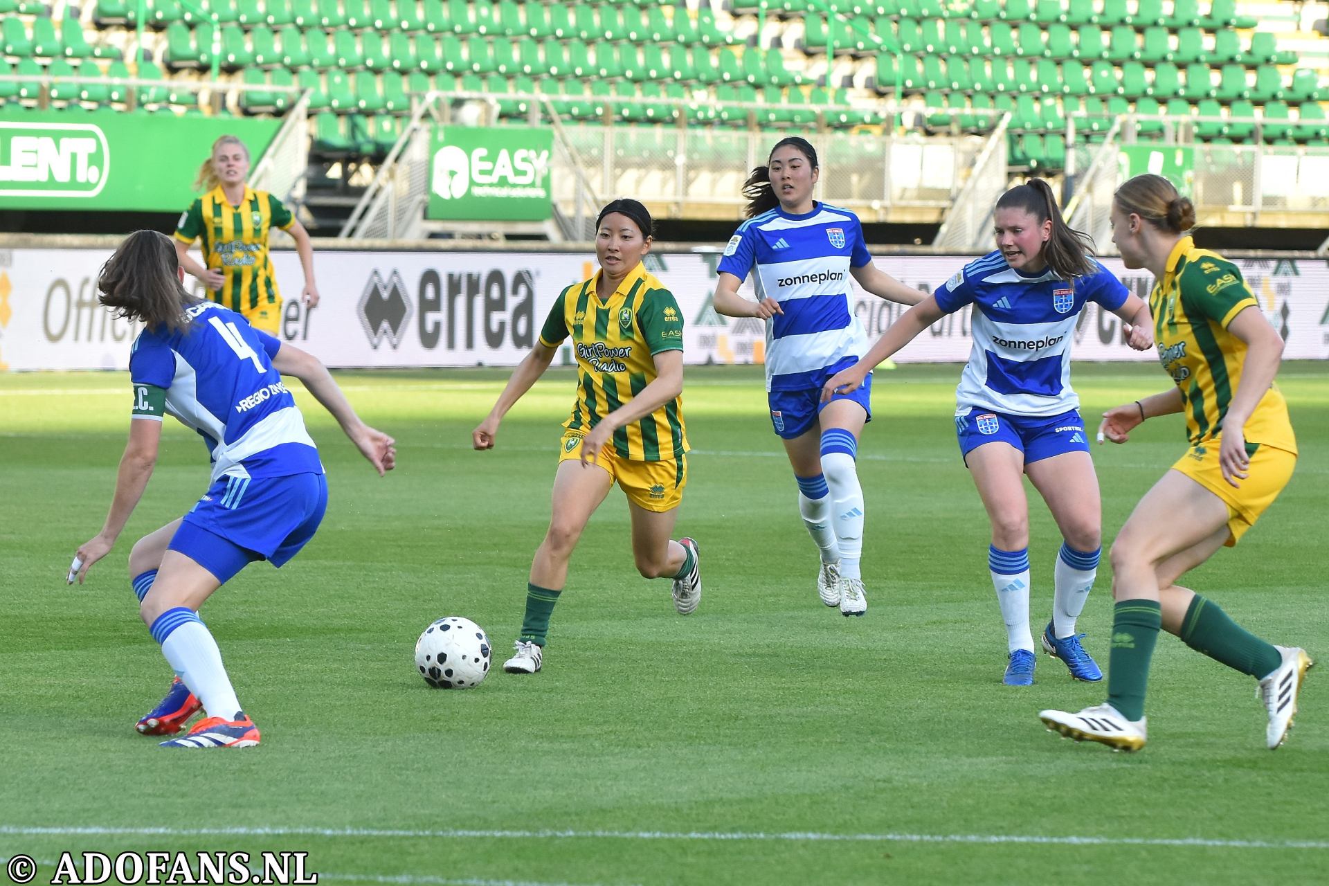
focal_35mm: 180
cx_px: 664
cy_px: 443
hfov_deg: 11.4
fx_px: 6644
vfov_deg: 7.6
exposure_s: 1/640
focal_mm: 120
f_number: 3.5
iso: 500
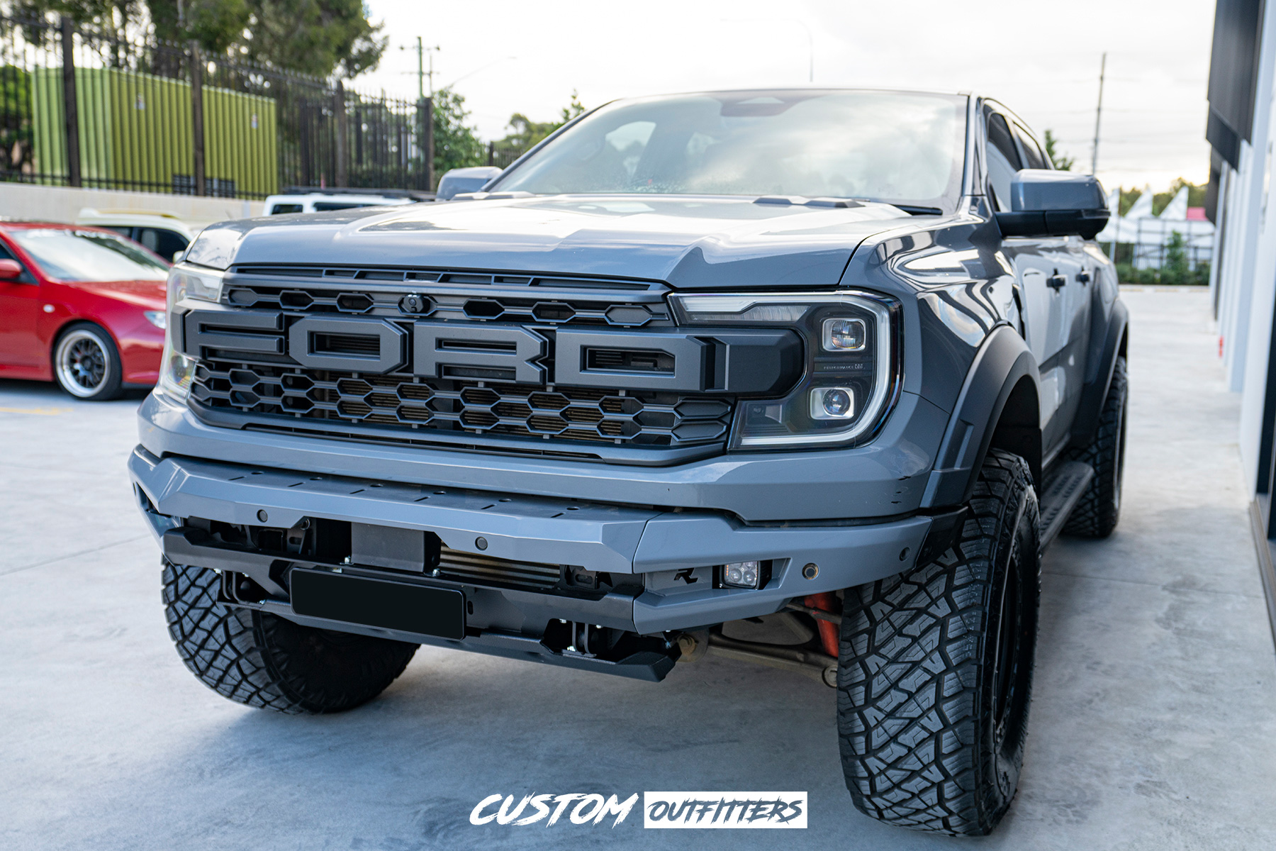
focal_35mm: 30
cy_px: 426
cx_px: 638
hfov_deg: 61.9
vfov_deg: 43.6
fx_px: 1063
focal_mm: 30
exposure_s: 1/60
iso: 250
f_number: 4
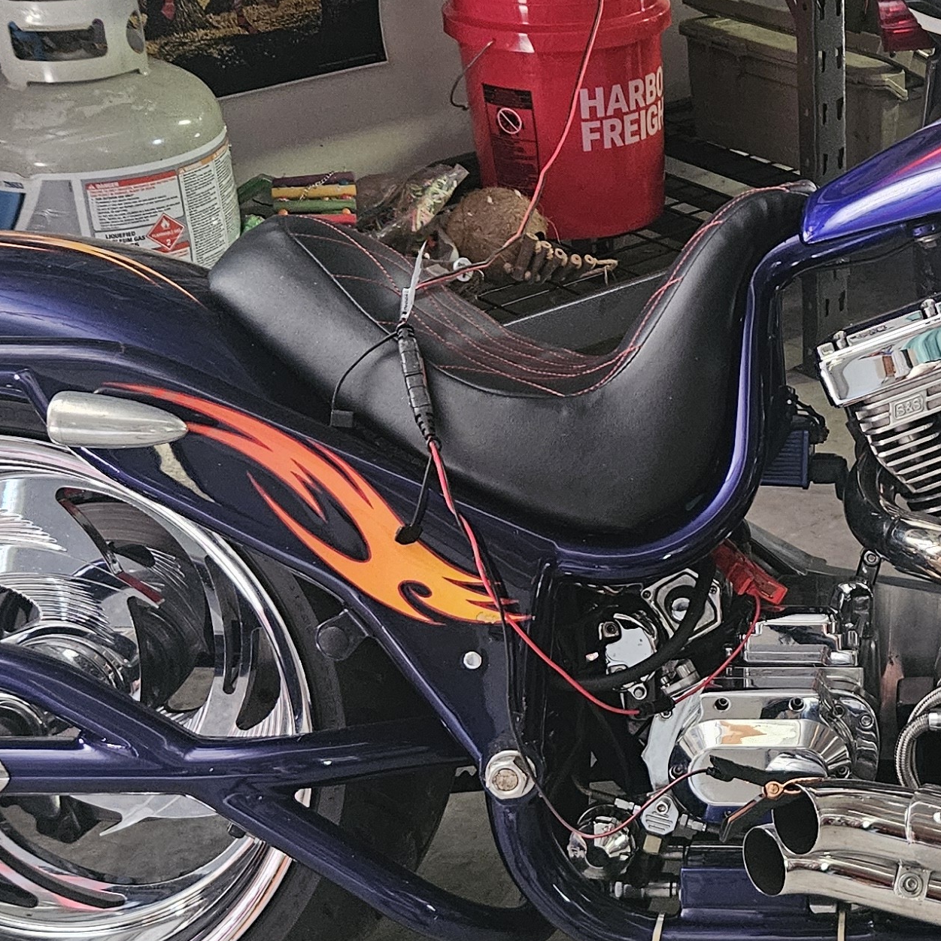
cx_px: 1045
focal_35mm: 65
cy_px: 511
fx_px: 1999
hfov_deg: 24.6
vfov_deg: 26.5
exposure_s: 1/30
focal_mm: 5.4
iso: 640
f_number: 1.8
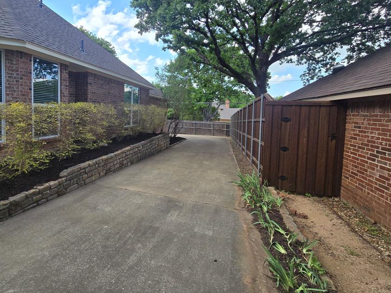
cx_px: 156
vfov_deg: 77.5
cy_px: 123
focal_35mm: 16
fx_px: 181
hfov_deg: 93.3
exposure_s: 1/621
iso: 50
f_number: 2.2
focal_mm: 2.2
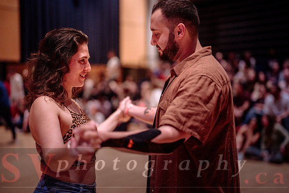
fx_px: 426
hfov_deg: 37.5
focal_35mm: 53
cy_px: 91
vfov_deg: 25.5
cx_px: 153
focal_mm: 50
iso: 1600
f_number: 1.2
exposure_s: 1/250
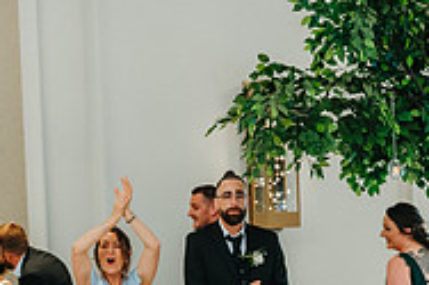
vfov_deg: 12.4
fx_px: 1286
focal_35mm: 108
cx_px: 105
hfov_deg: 18.8
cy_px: 343
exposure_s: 1/125
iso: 1600
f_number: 2.8
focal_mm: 35
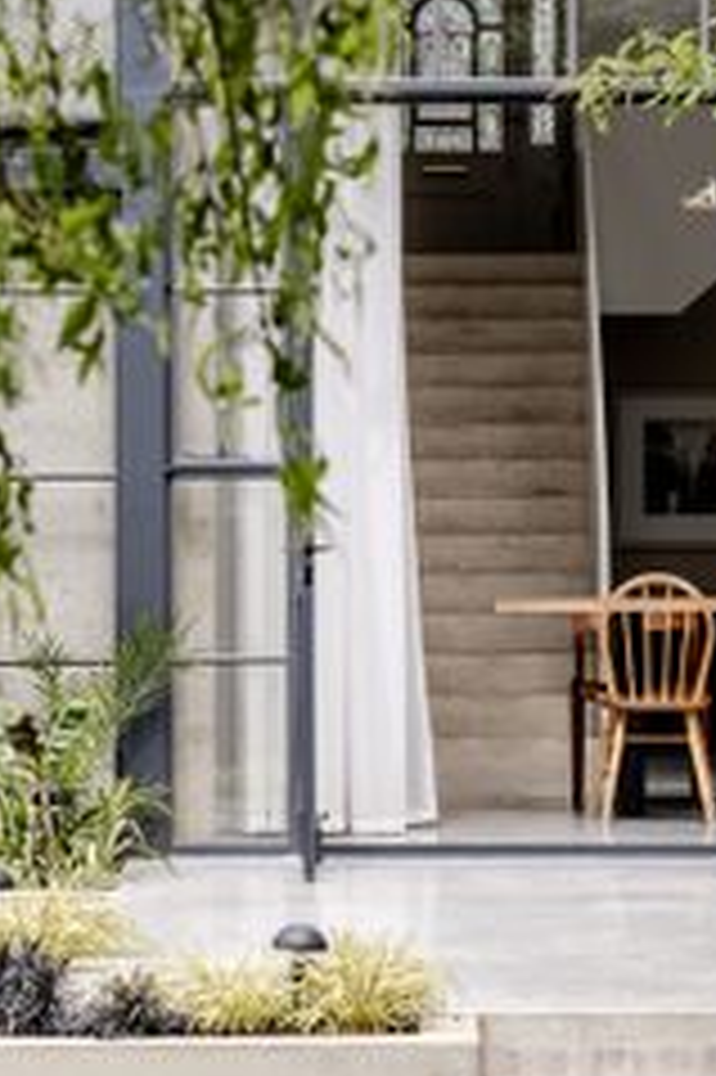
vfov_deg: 13.4
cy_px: 302
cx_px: 493
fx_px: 4571
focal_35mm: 153
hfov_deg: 8.9
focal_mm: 85
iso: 80
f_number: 8
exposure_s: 1/60
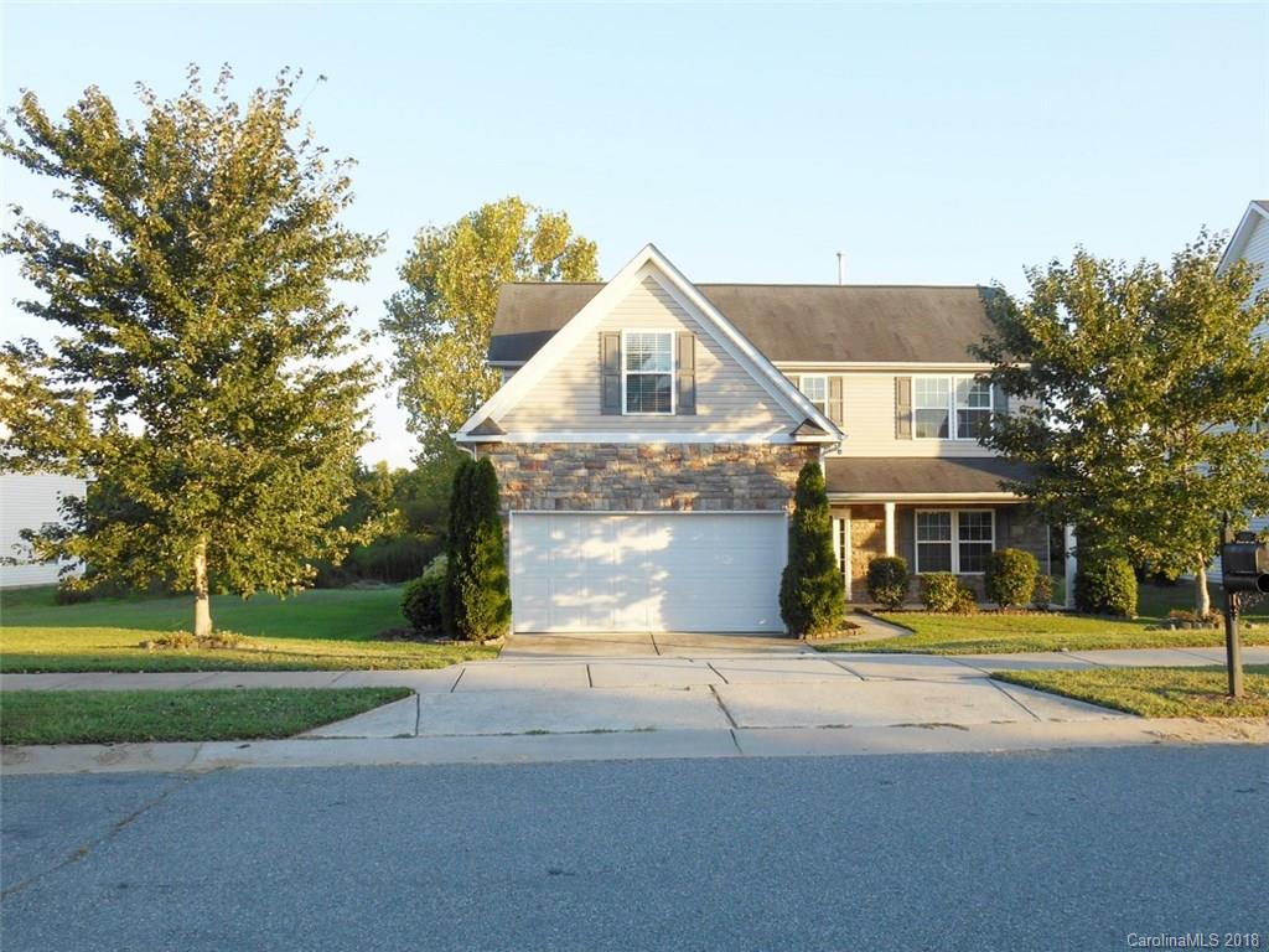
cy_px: 476
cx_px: 634
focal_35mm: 31
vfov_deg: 45.4
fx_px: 1136
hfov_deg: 58.4
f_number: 3.6
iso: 80
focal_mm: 5.5
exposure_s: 1/200
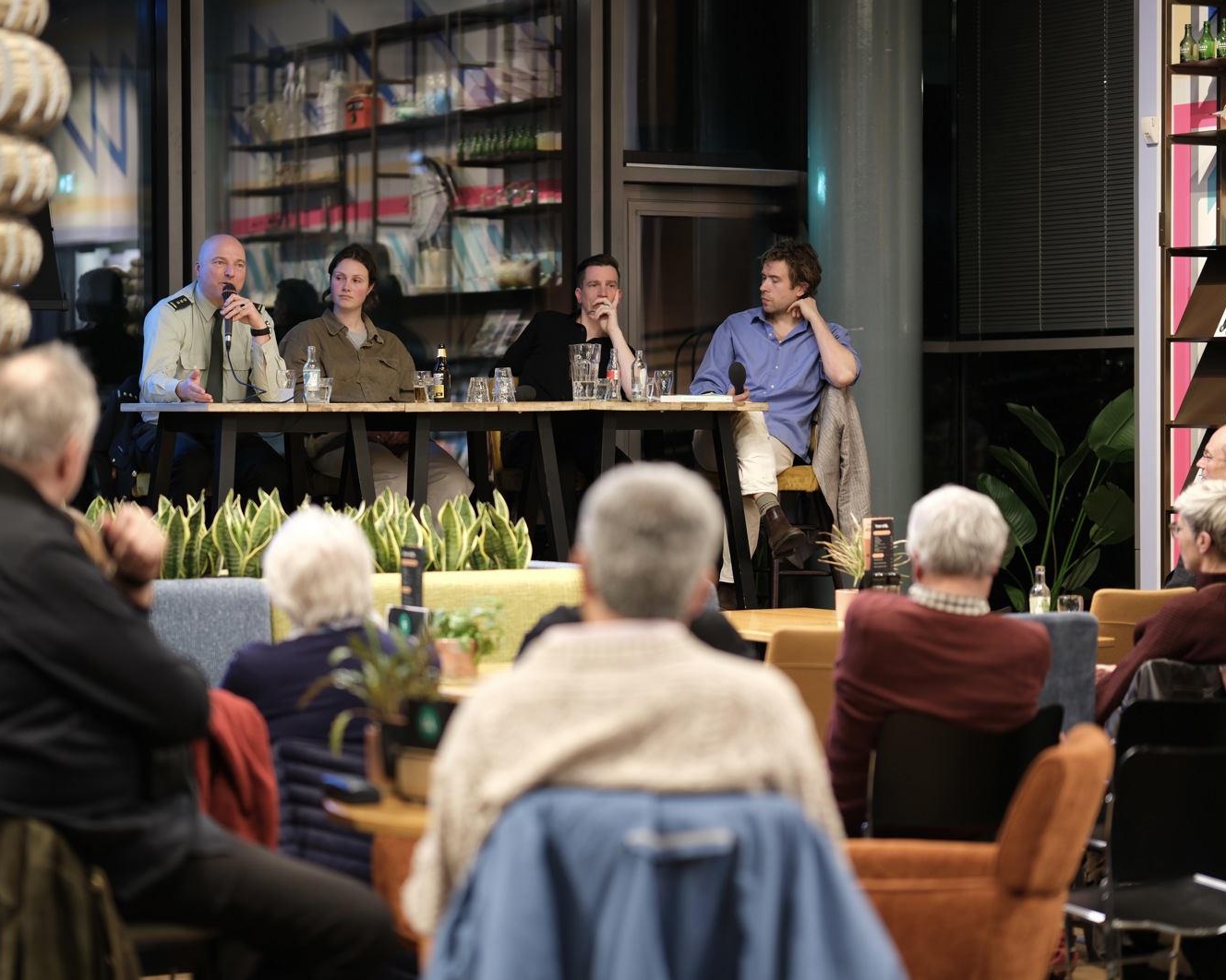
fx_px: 3447
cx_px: 544
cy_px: 491
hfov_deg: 20.2
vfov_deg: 16.2
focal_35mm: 95
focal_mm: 56
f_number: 1.2
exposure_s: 1/26
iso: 125
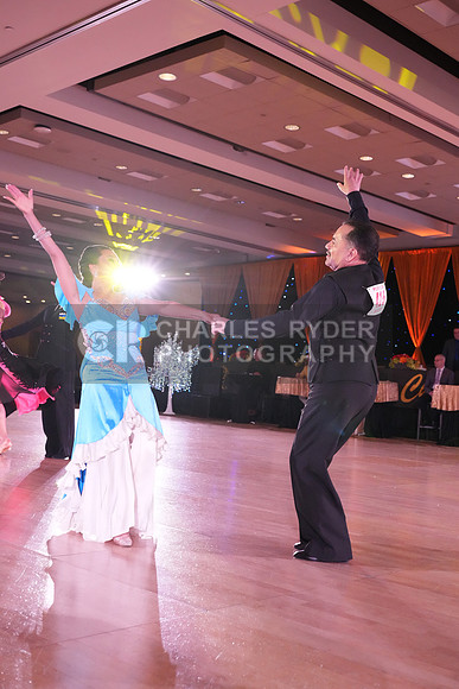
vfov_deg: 48.4
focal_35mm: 40
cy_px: 344
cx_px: 230
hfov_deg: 33.4
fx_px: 764
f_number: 5
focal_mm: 40
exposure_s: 1/400
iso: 6400
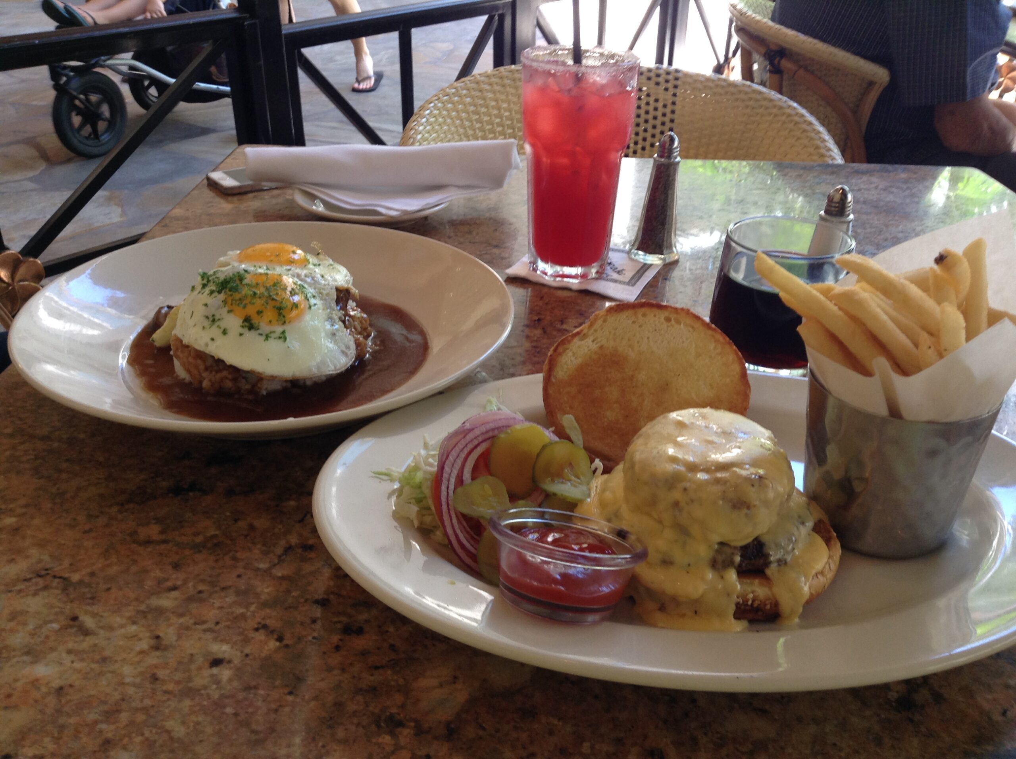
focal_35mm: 33
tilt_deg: -31.6
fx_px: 967
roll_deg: -2.2
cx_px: 508
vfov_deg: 42.8
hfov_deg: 55.4
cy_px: 380
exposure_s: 1/30
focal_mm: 3.3
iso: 32
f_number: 2.4
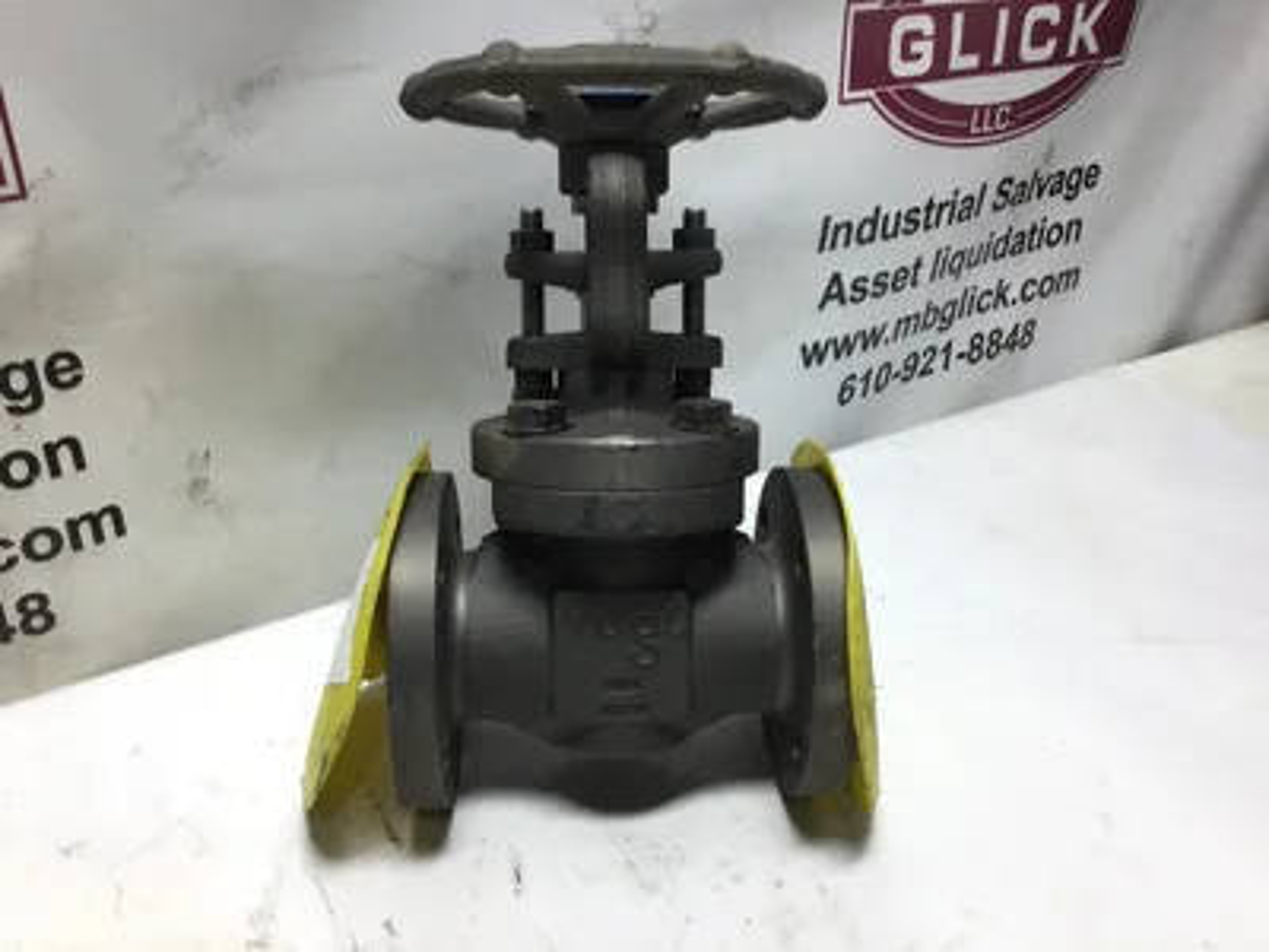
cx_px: 634
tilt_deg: -28.2
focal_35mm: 31
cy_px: 476
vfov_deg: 45.4
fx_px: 1136
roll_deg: -0.5
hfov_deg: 58.4
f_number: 2.4
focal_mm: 3.3
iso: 40
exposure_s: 1/120
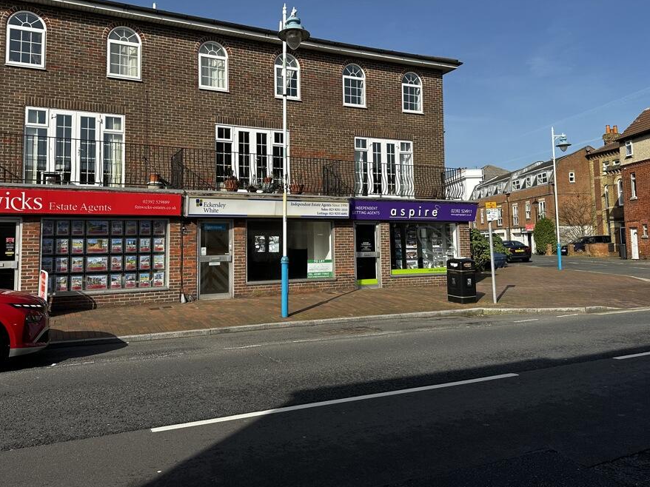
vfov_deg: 49.6
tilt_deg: +3.6
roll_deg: +1.1
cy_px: 208
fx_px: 526
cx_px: 306
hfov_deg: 63.4
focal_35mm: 28
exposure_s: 1/2660
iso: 80
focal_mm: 6.86
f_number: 1.78
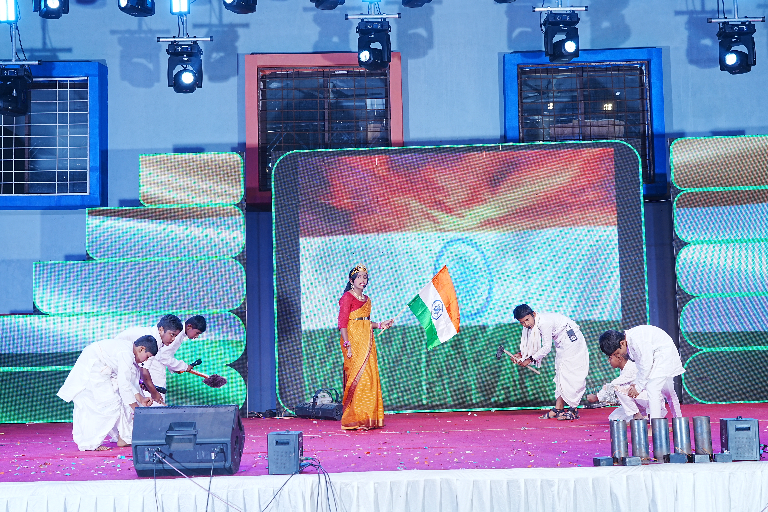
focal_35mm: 51
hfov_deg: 38.9
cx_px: 384
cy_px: 256
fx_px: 1088
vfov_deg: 26.5
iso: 400
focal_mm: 51
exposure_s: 1/160
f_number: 5.6
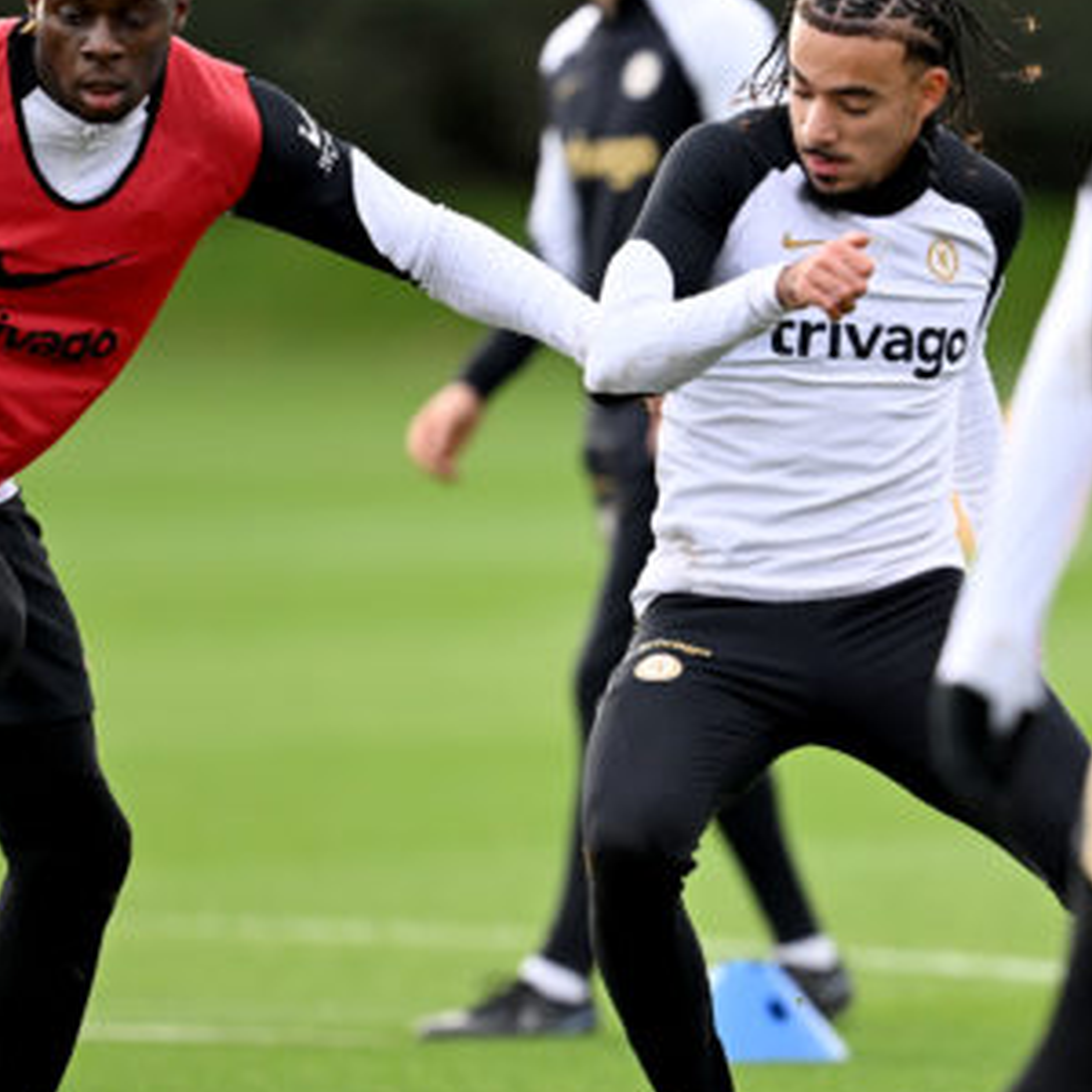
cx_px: 688
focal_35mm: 850
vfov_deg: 2.1
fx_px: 30337
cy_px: 597
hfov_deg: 2.1
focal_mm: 400
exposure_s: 1/1250
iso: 640
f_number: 2.8
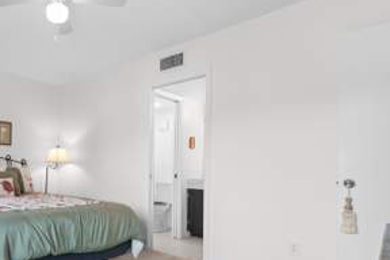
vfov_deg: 50.5
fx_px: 271
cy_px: 169
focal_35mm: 25
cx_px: 76
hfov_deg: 64.9
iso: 800
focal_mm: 10
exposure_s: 1/100
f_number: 5
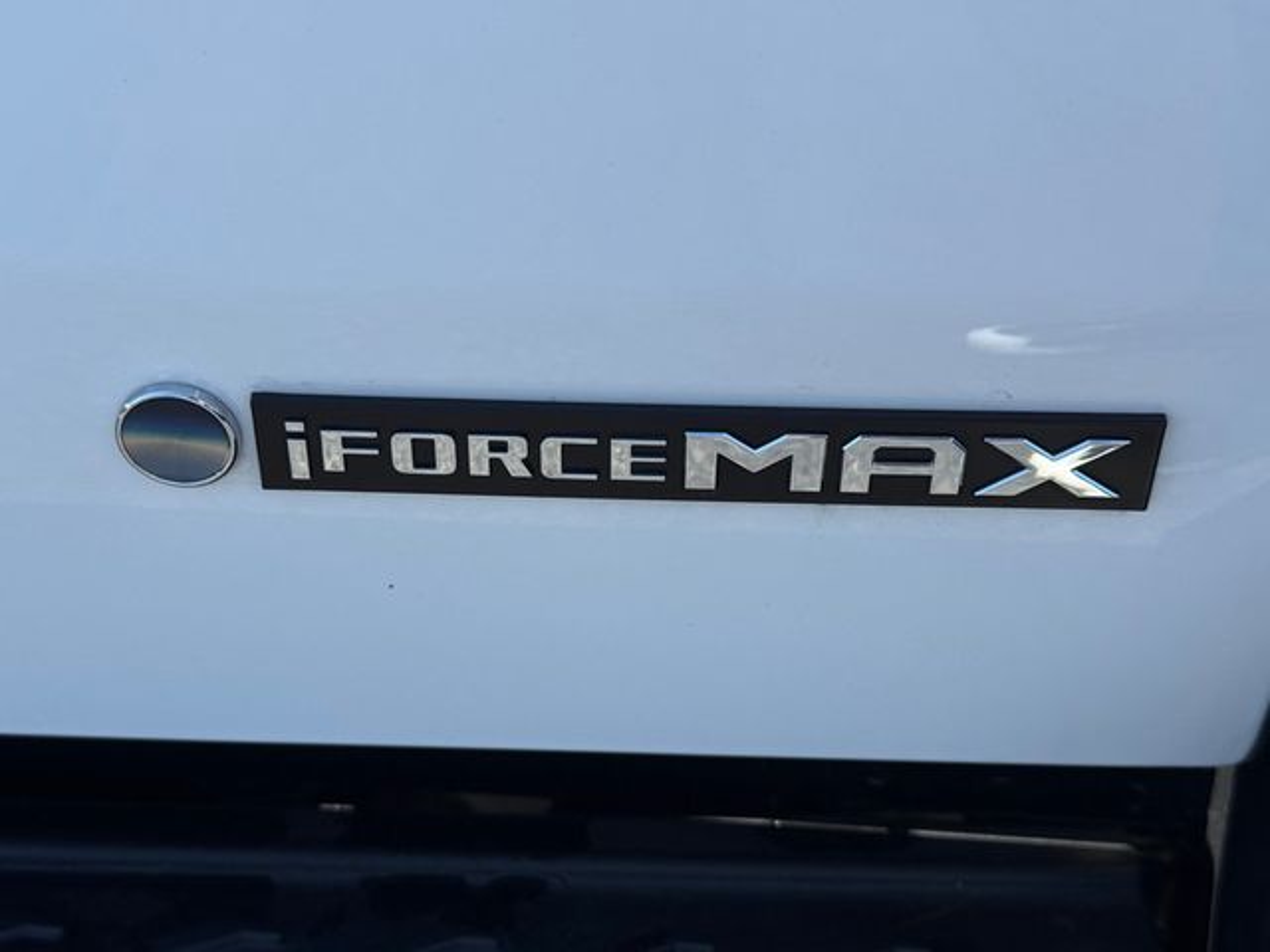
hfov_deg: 39.7
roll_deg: -1.2
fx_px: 1761
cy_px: 476
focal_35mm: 48
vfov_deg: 30.3
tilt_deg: -24.3
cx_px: 635
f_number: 1.78
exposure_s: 1/2667
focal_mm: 6.76
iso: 100
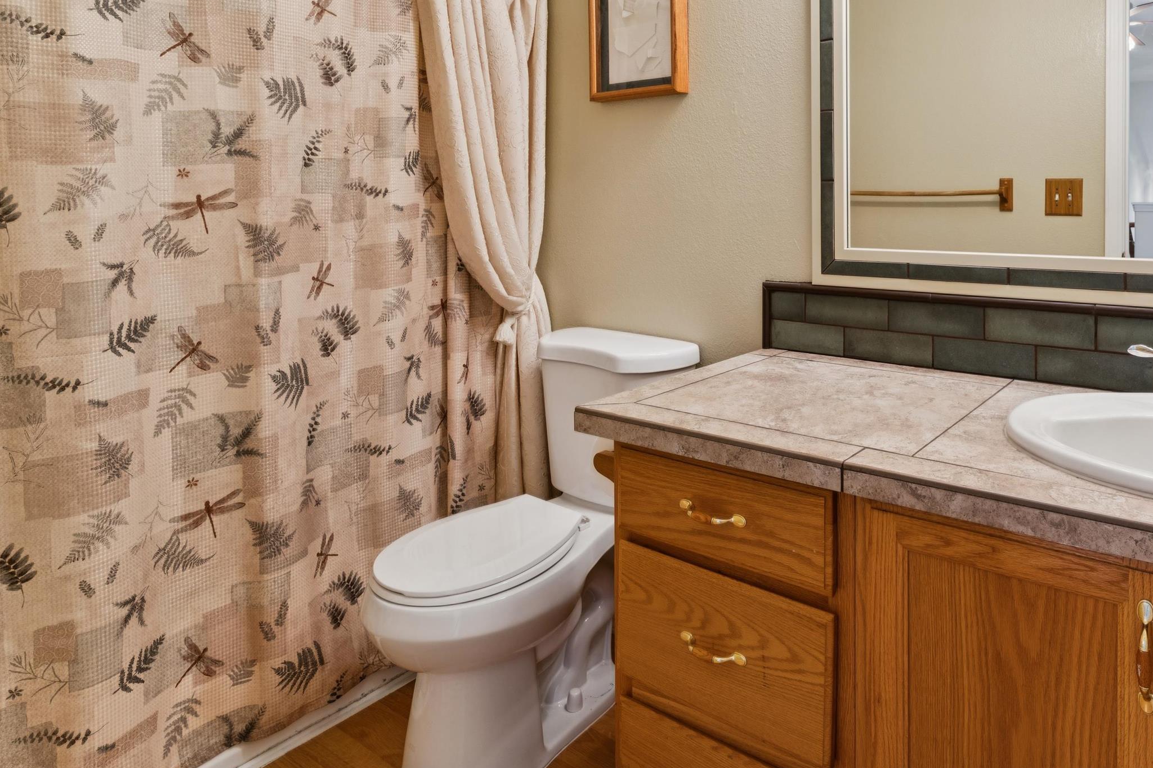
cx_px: 774
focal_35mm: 24
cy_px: 207
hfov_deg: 71.4
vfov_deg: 51.2
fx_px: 769
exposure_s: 1/3.33
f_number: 13
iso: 400
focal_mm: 16
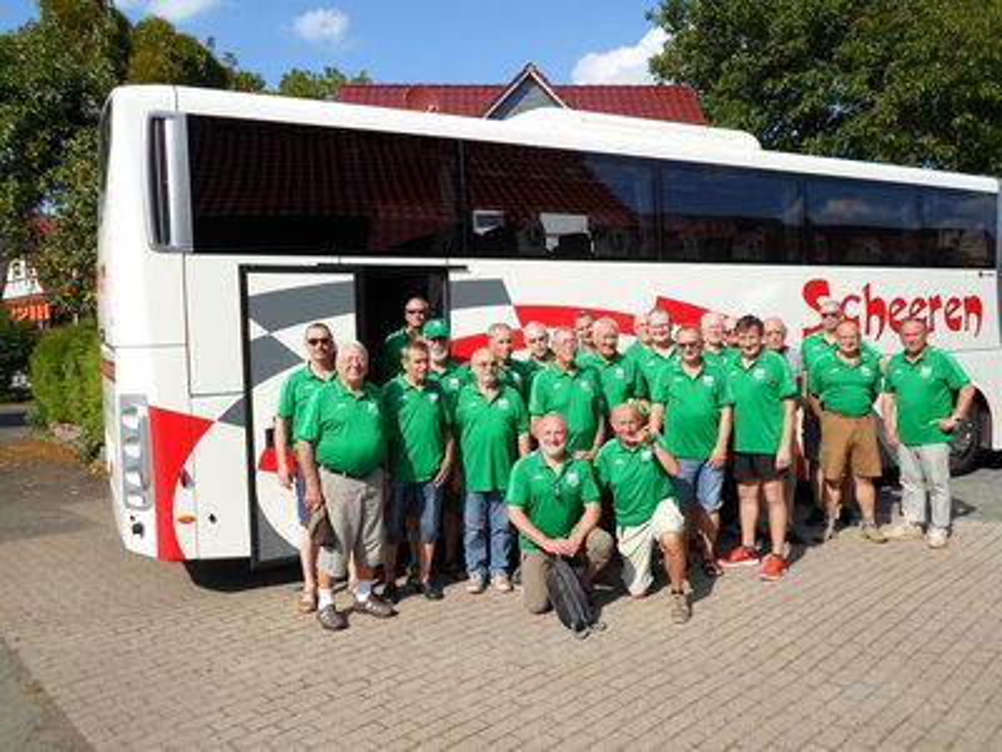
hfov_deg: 65.3
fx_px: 782
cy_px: 376
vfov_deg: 51.4
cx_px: 501
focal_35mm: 27
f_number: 2.6
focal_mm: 4.9
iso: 80
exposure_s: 1/1500
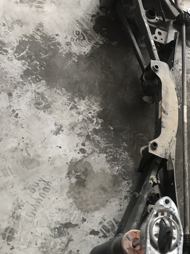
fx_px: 344
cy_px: 152
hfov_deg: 30.0
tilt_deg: -63.5
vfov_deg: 40.3
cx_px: 159
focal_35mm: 47
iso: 50
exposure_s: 1/17
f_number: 1.8
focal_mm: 3.99
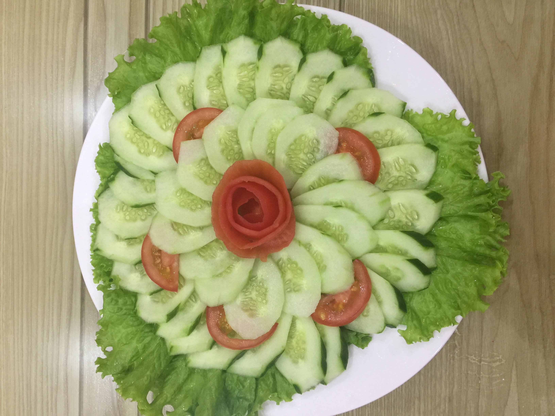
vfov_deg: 48.2
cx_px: 278
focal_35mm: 29
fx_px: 465
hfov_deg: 61.7
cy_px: 208
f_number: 2.2
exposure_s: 1/17
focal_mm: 4.15
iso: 80
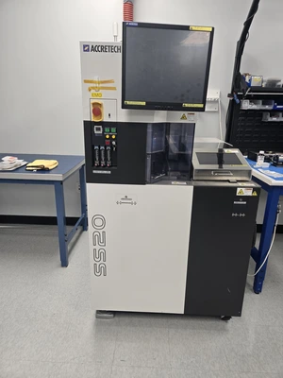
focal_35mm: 23
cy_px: 189
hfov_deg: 58.9
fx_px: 251
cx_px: 142
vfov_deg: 73.9
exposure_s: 1/120
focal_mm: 5.4
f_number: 1.8
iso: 160
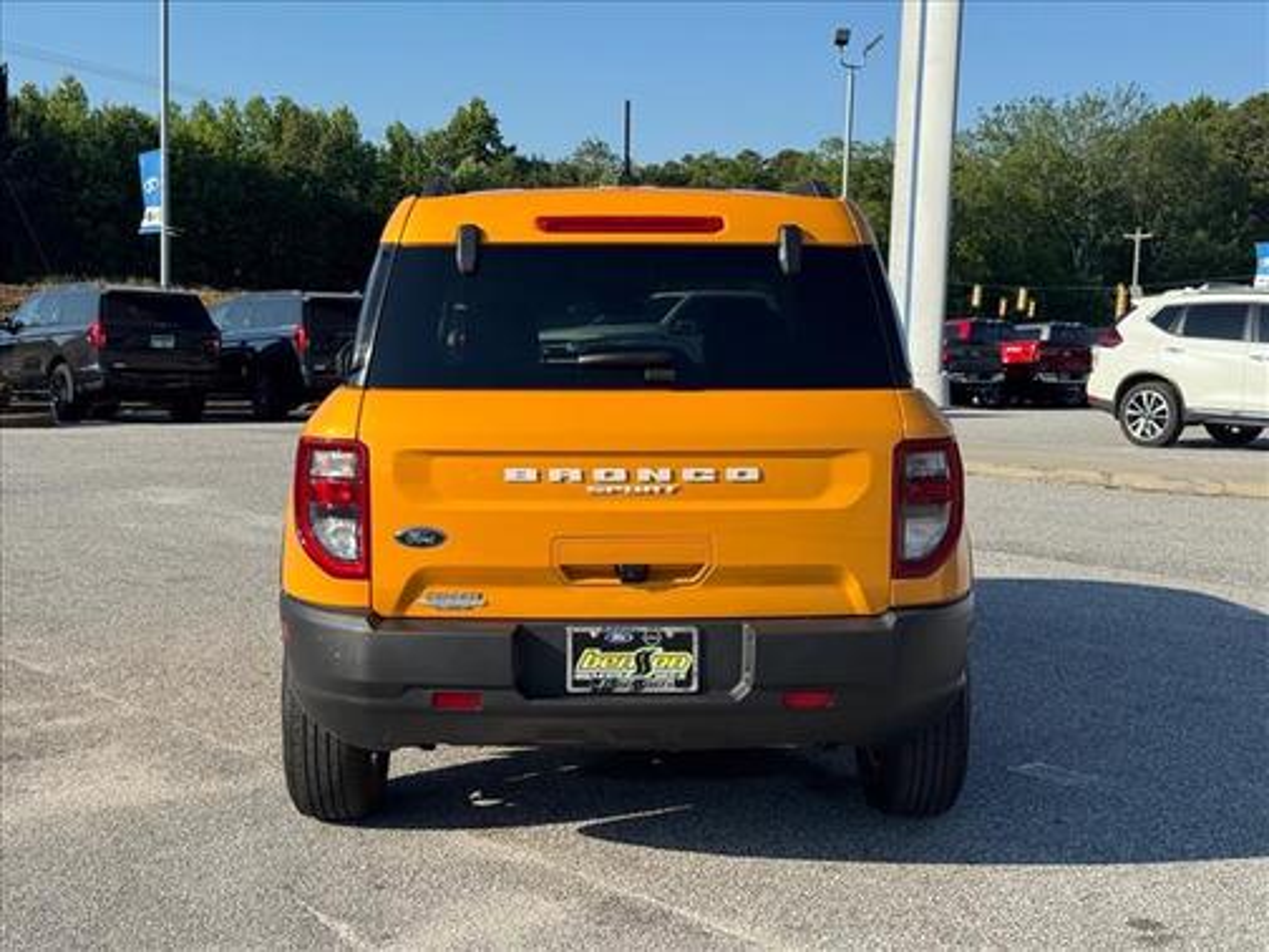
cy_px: 476
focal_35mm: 48
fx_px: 1760
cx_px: 634
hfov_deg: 39.7
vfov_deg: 30.3
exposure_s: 1/3610
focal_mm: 6.76
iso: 64
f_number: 1.78
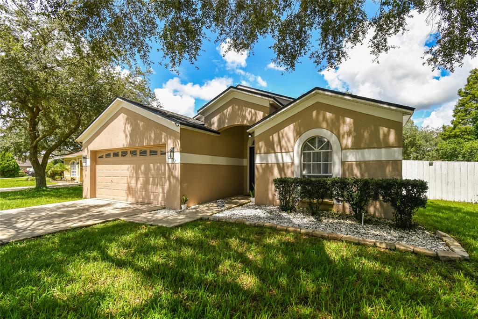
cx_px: 239
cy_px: 160
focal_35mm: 15
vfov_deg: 77.3
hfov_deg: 100.4
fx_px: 199
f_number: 7.1
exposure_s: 1/100
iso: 100
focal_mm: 10
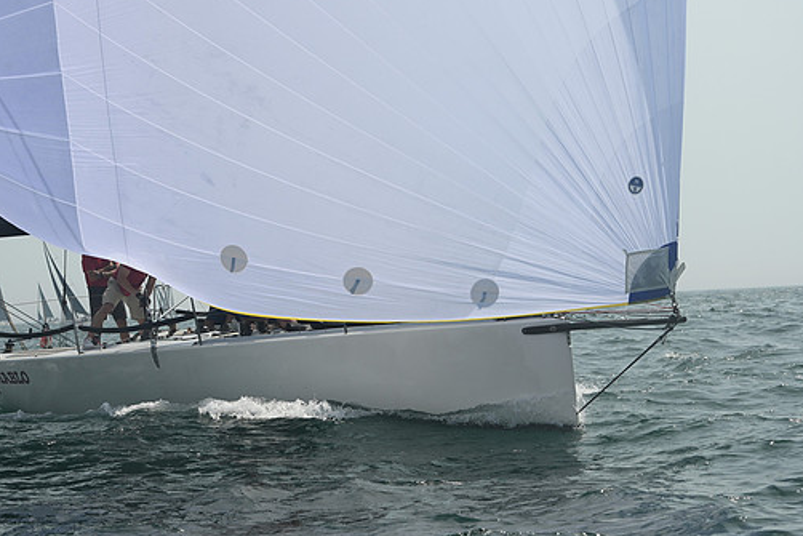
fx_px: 2320
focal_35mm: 104
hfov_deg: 19.6
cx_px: 344
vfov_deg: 13.2
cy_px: 260
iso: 320
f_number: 10
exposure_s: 1/1250
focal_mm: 90
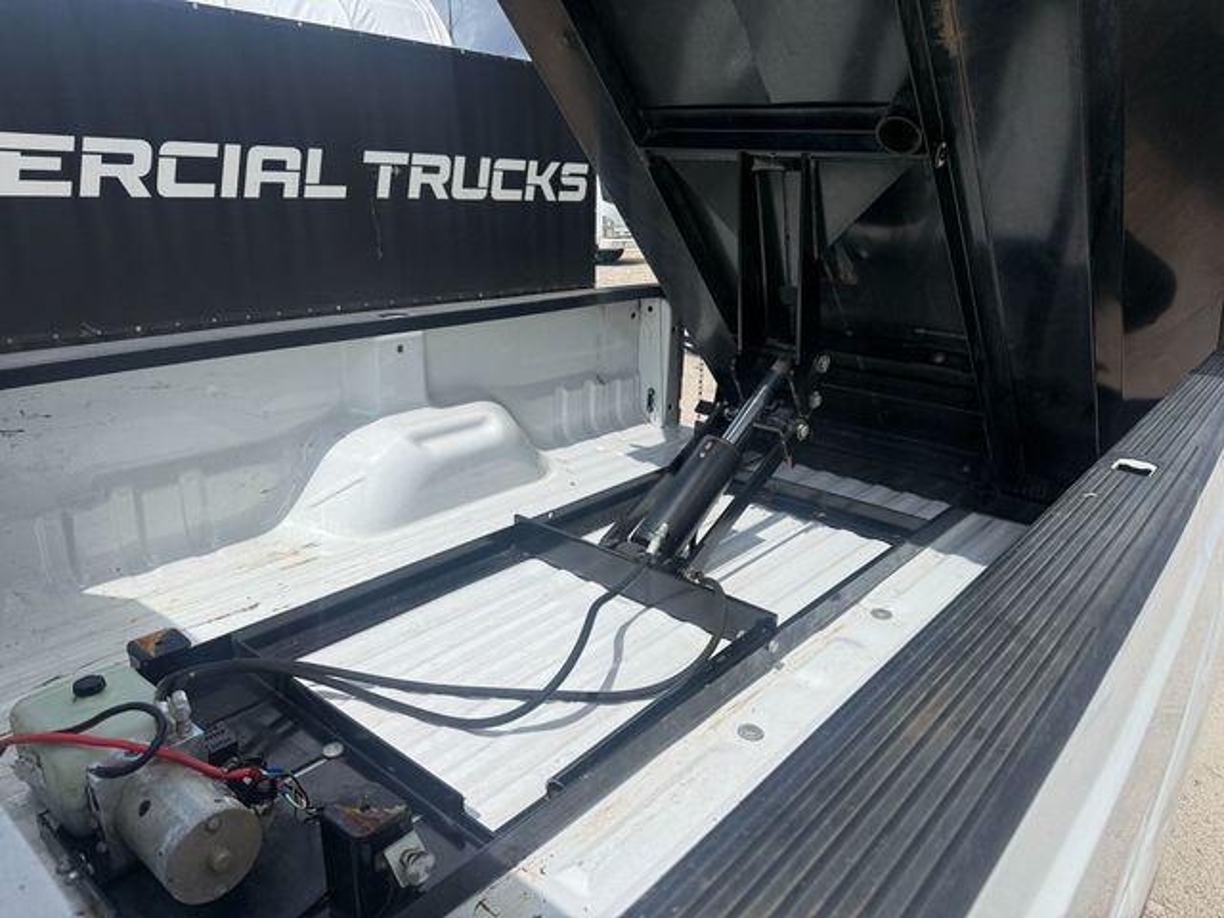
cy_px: 459
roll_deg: -1.1
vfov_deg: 56.8
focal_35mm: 24
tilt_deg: -17.5
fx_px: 849
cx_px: 612
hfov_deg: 71.6
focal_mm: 6.76
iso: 80
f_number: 1.78
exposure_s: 1/6711
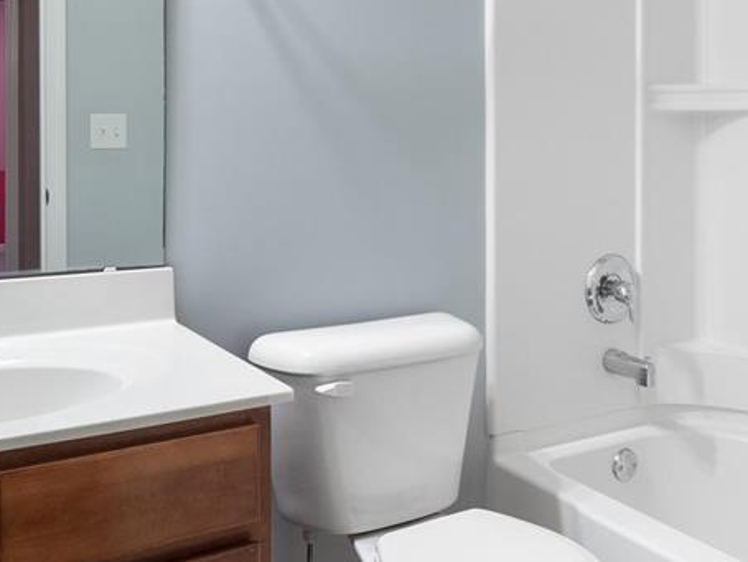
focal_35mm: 39
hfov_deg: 47.8
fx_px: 843
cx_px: 397
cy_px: 162
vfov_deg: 36.2
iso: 800
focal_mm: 9
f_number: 5.6
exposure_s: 1/8
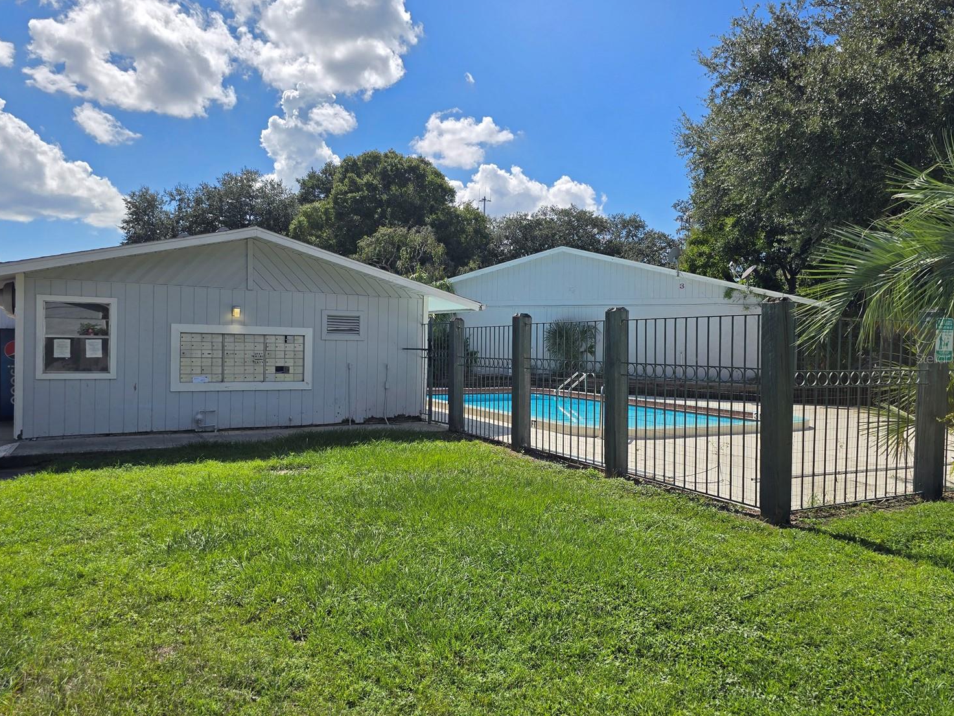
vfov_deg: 54.9
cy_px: 358
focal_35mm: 25
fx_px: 689
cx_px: 458
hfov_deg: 69.4
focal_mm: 6.3
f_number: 1.7
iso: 12
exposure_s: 1/1311
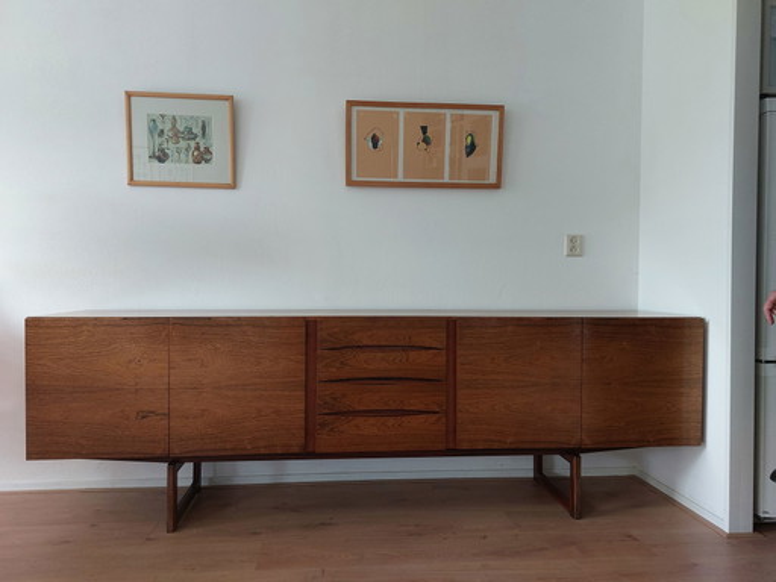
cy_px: 291
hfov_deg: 69.4
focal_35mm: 25
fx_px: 560
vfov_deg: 54.9
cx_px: 388
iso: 160
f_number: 1.8
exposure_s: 1/50
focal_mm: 5.23
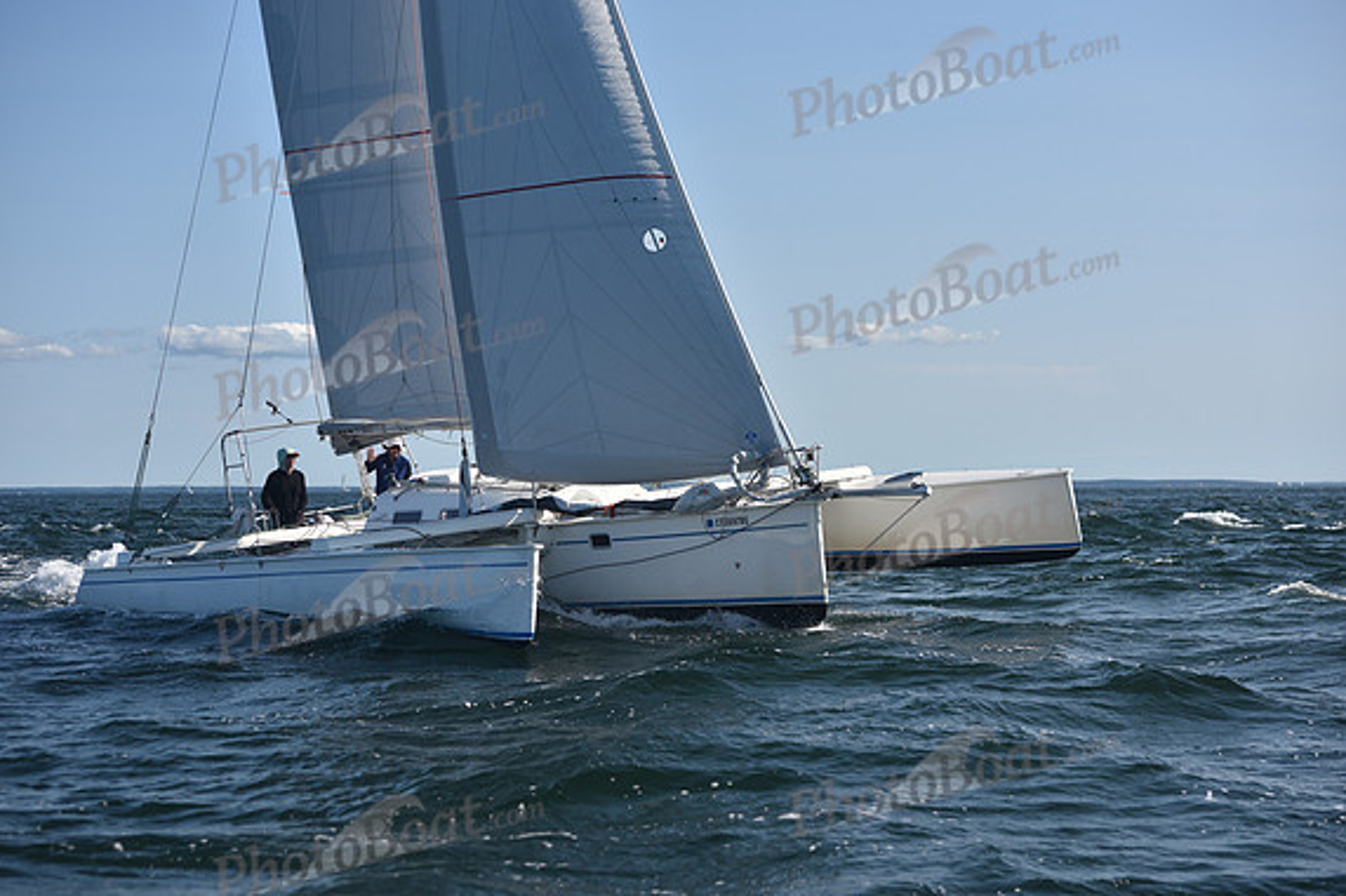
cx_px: 668
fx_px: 2654
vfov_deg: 19.2
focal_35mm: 71
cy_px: 448
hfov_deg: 28.5
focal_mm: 70
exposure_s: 1/1250
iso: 250
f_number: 4
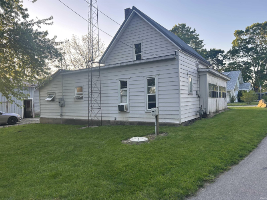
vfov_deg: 53.0
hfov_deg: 67.3
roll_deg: +1.1
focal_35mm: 26
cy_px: 100
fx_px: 201
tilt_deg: +0.1
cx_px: 134
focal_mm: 5.7
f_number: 1.5
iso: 40
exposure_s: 1/240
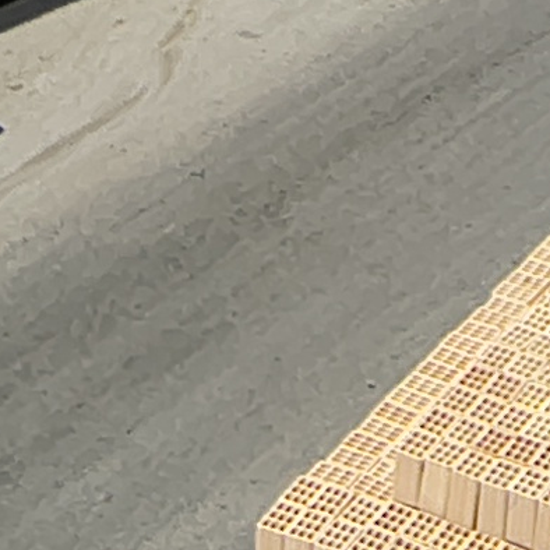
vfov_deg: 11.4
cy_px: -953
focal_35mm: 112
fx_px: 2013
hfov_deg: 15.4
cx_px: 504
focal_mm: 2.13
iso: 100
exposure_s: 1/1355
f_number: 2.2
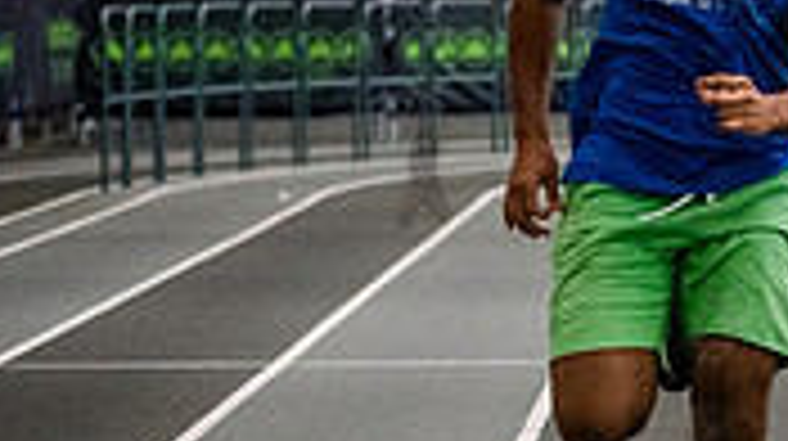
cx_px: 1255
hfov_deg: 5.6
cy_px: 395
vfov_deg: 3.1
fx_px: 8036
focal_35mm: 385
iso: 6400
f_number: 4
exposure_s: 1/2500
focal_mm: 86
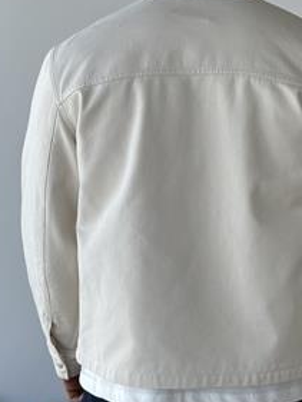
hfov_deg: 16.2
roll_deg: +0.3
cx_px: 199
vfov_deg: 21.4
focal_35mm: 91
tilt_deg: +2.4
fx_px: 1058
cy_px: 111
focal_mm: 6.76
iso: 80
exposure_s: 1/463
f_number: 1.78
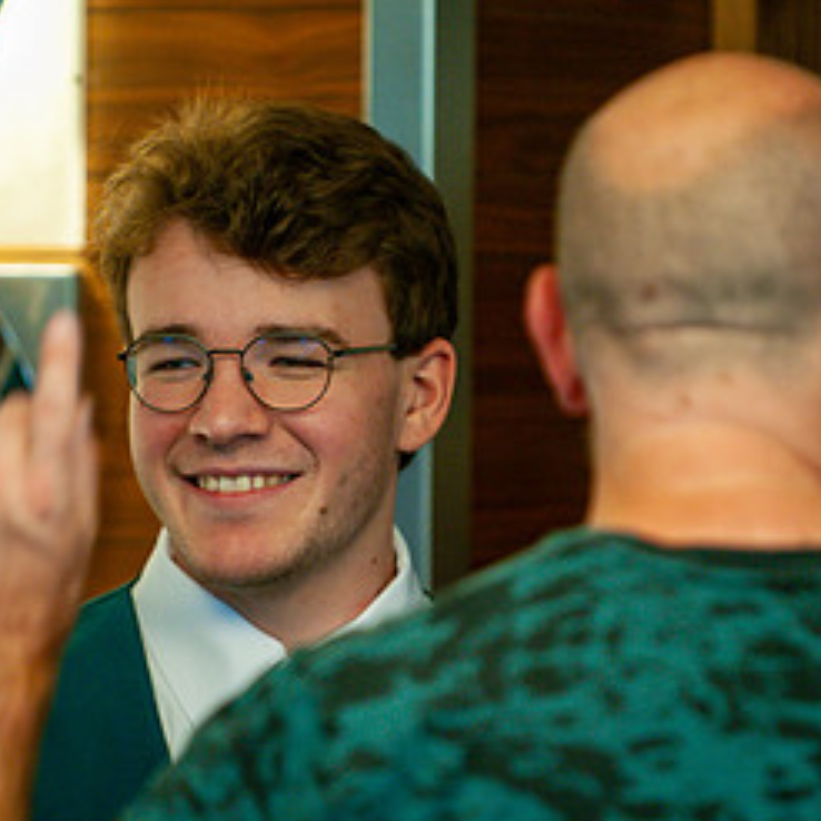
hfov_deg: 4.4
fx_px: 10760
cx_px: 280
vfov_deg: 4.4
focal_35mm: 401
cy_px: 474
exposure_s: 1/200
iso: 2000
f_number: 2.8
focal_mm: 200
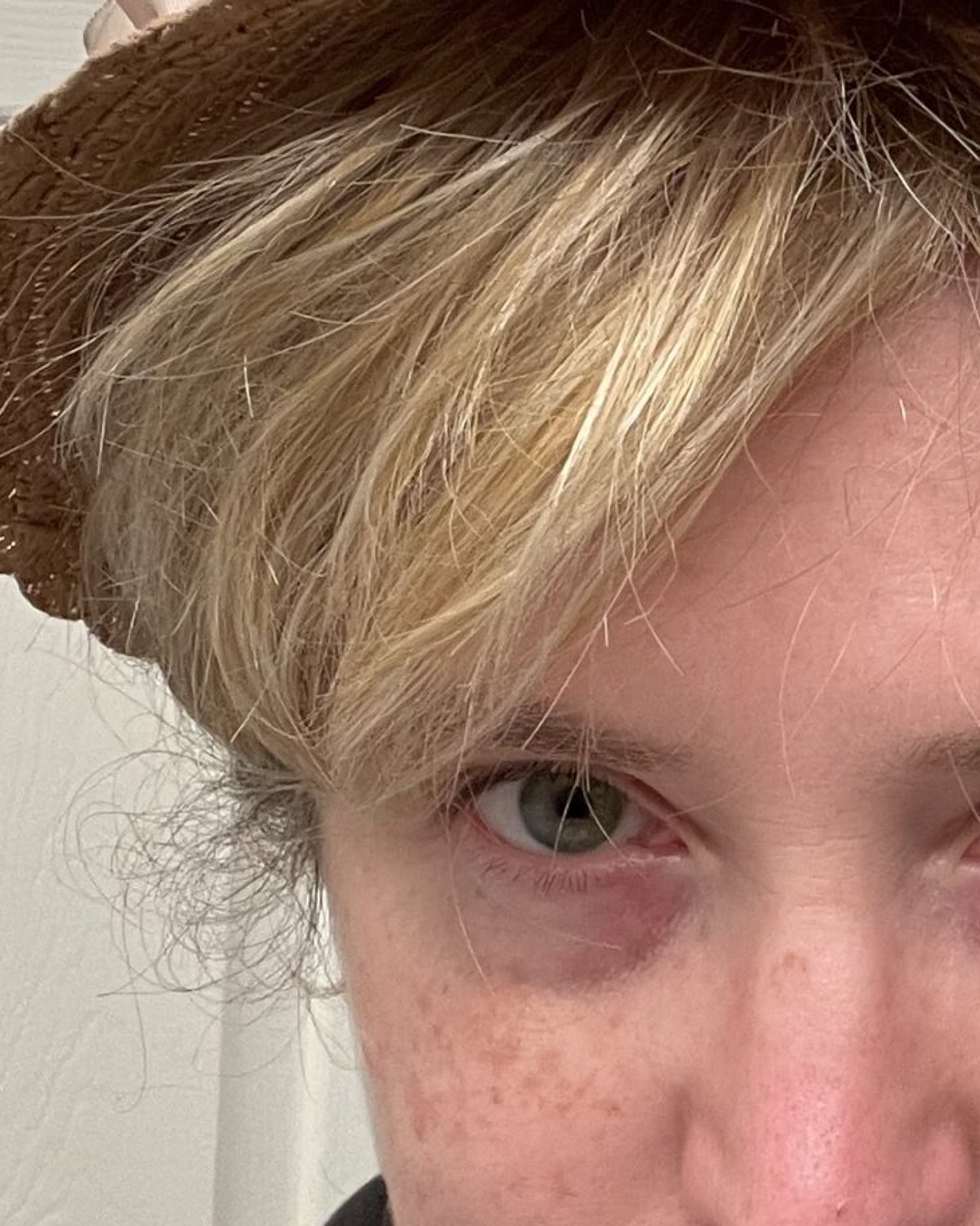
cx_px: 967
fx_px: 2973
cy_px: 739
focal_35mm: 82
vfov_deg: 23.2
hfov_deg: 18.3
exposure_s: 1/60
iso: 200
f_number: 2.2
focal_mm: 2.71
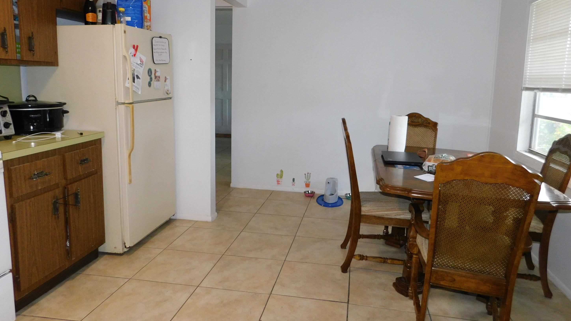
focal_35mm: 26
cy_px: 129
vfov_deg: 44.2
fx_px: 394
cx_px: 296
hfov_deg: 71.9
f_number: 3
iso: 200
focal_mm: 4
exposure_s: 1/30
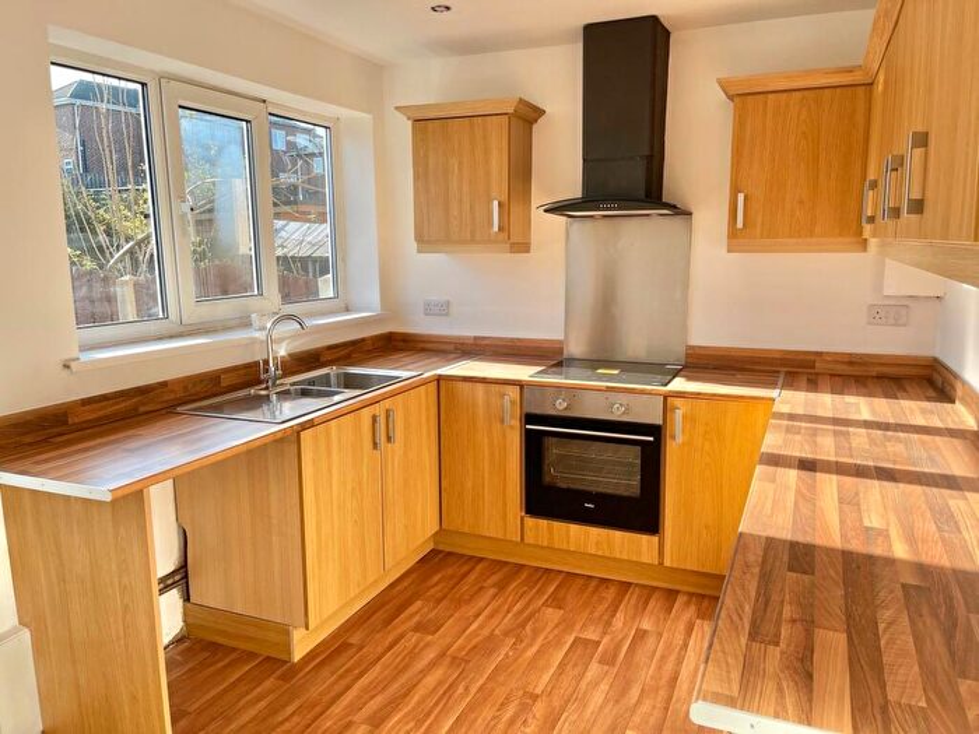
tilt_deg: -10.0
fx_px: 735
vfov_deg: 53.1
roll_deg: +0.1
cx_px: 490
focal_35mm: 26
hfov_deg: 67.3
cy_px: 367
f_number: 1.6
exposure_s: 1/376
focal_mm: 5.1
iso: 32
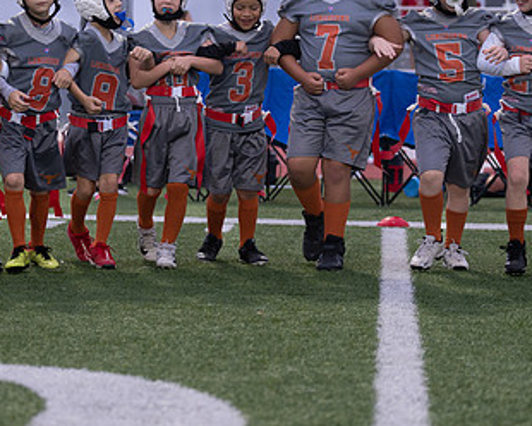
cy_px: 114
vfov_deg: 11.4
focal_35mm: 135
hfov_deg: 14.3
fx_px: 2126
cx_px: 218
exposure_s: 1/320
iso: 500
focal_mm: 70
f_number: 2.8
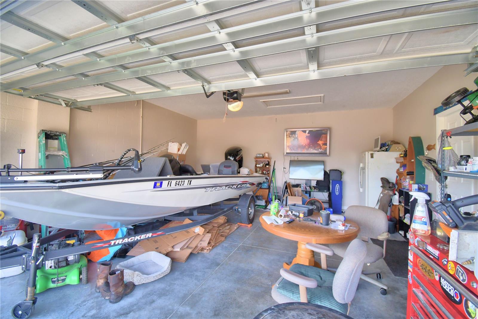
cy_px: 160
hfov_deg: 100.4
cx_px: 239
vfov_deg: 77.3
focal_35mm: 15
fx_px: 199
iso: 400
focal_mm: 10
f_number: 4.5
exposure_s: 1/125
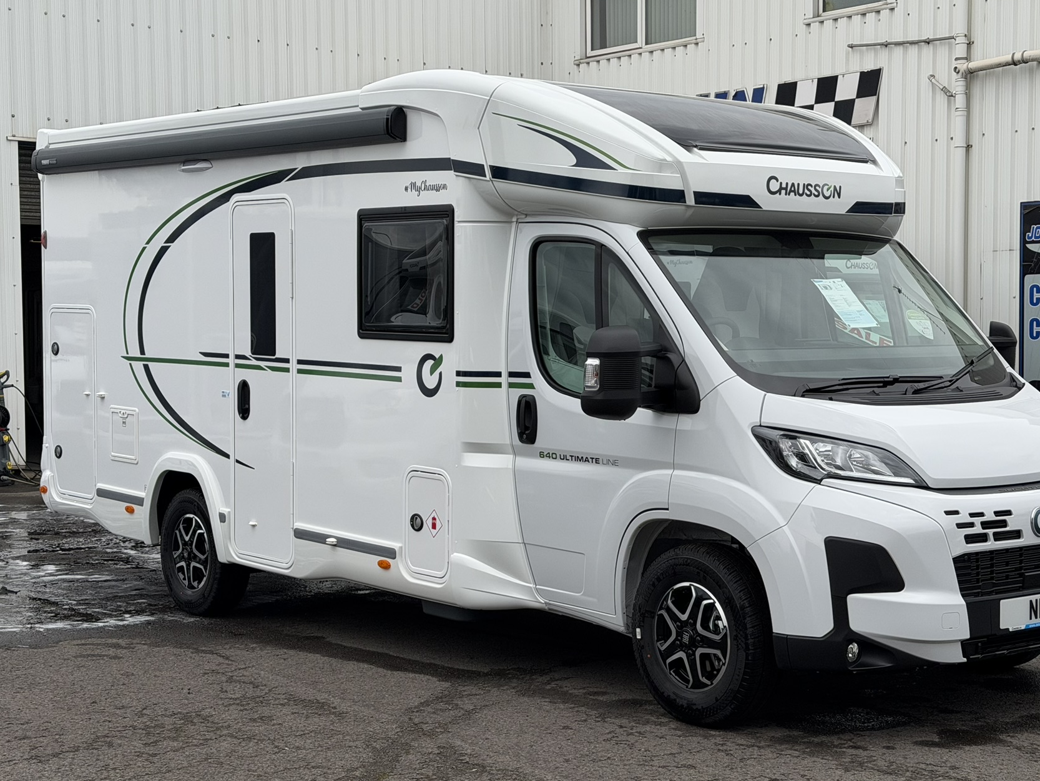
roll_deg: +0.2
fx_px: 1773
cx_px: 578
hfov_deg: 32.7
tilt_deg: -3.2
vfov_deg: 24.8
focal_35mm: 59
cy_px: 399
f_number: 1.78
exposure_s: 1/4329
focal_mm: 6.76
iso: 64
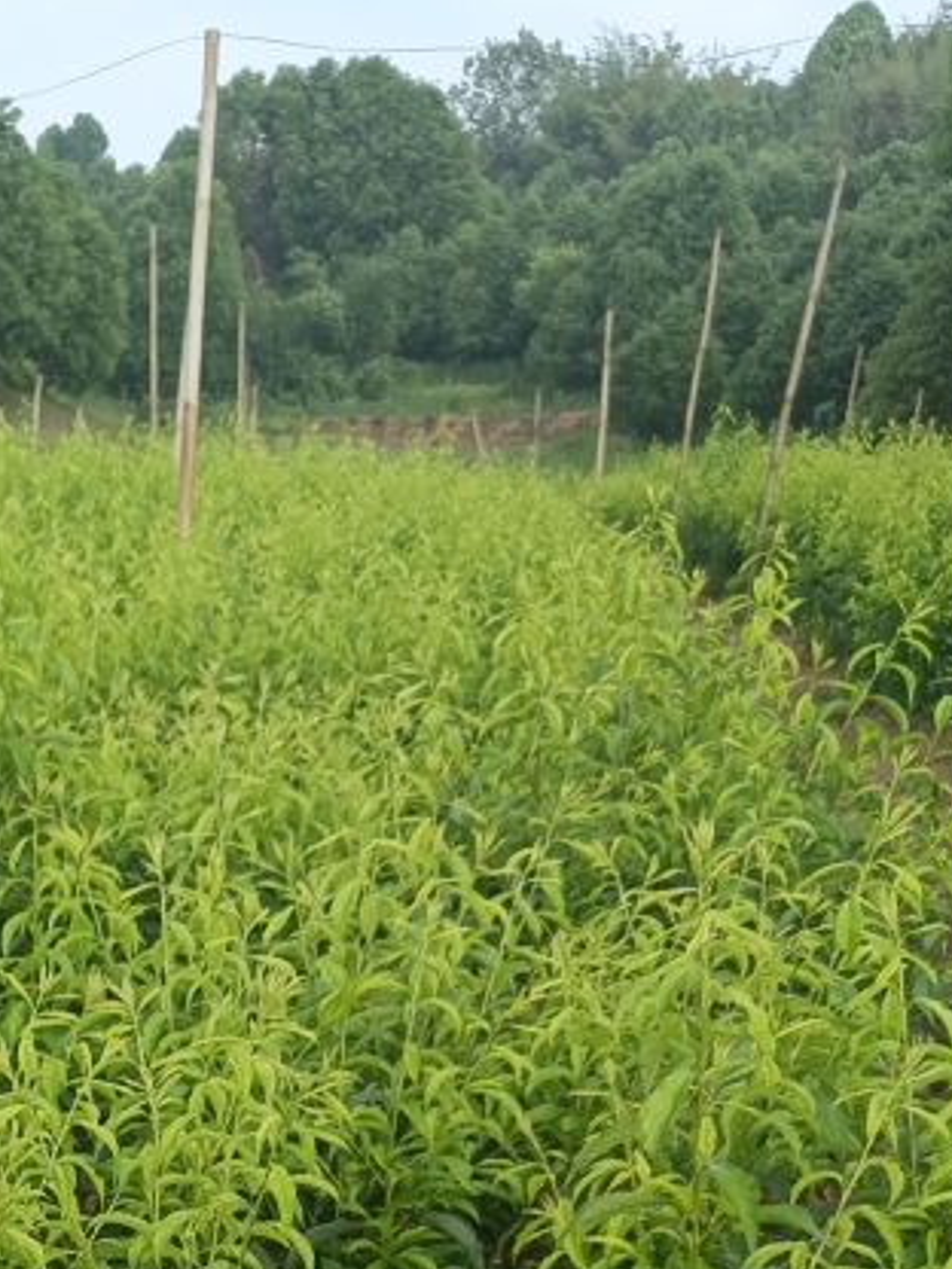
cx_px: -27
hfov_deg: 23.6
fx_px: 2163
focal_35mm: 59
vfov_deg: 28.7
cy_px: 1493
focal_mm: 5.59
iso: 100
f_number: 1.88
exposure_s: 1/174
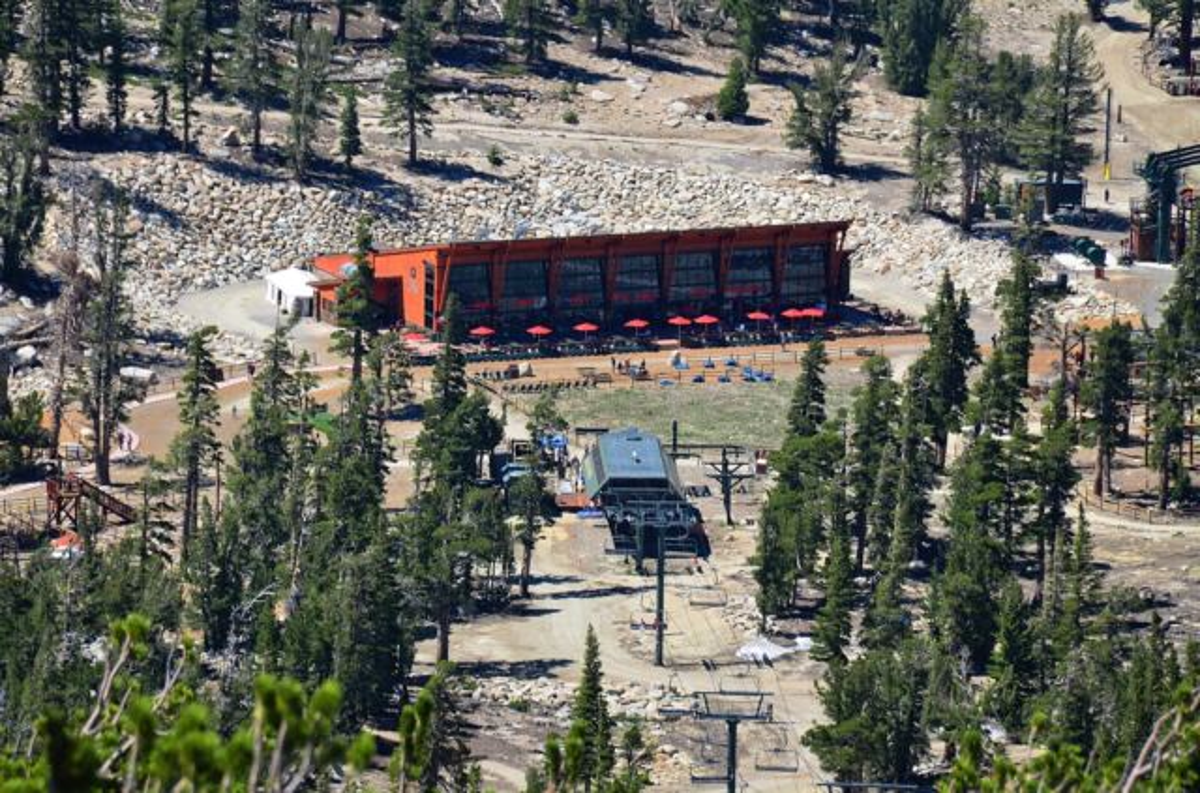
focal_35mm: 300
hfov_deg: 6.9
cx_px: 600
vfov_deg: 4.6
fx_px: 9973
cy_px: 396
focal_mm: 200
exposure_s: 1/160
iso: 100
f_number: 11
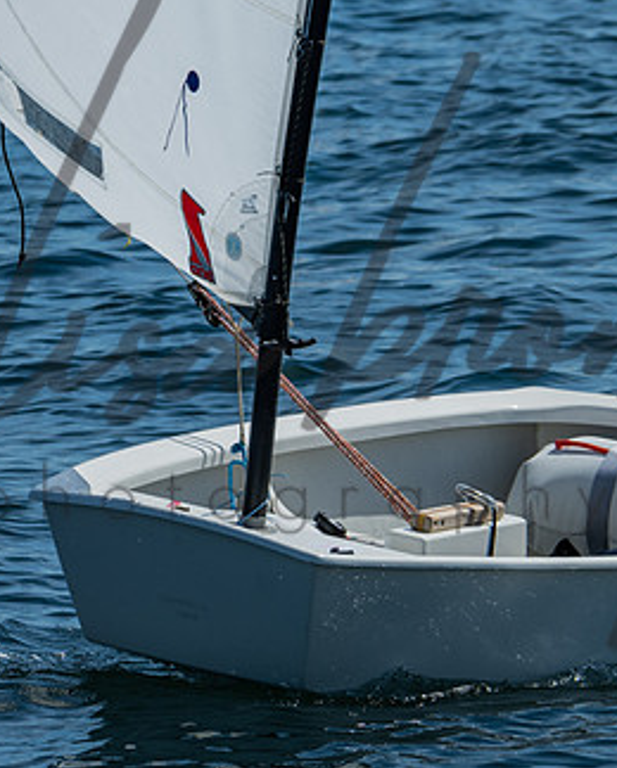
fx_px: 14194
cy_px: 165
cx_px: 522
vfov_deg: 3.1
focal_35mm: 623
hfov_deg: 2.5
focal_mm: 200
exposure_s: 1/500
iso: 100
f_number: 8
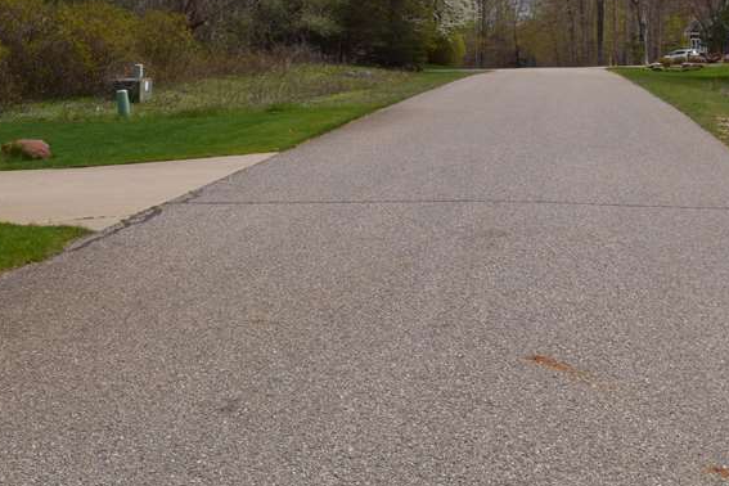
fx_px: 1235
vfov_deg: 21.3
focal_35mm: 61
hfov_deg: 32.5
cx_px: 516
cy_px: -28
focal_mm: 18
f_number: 10
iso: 100
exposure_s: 1/200
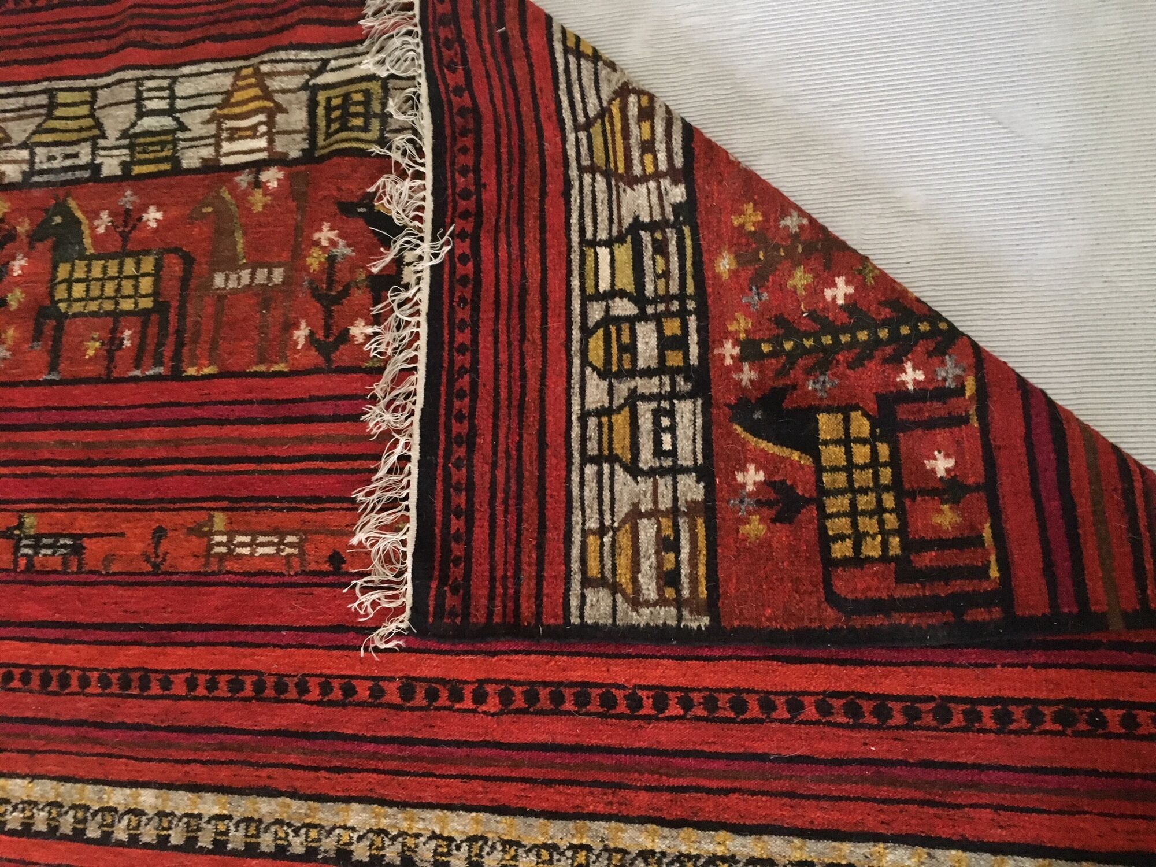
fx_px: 968
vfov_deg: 48.2
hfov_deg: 61.7
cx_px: 578
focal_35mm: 29
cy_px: 434
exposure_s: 1/17
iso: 400
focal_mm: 4.15
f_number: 2.2
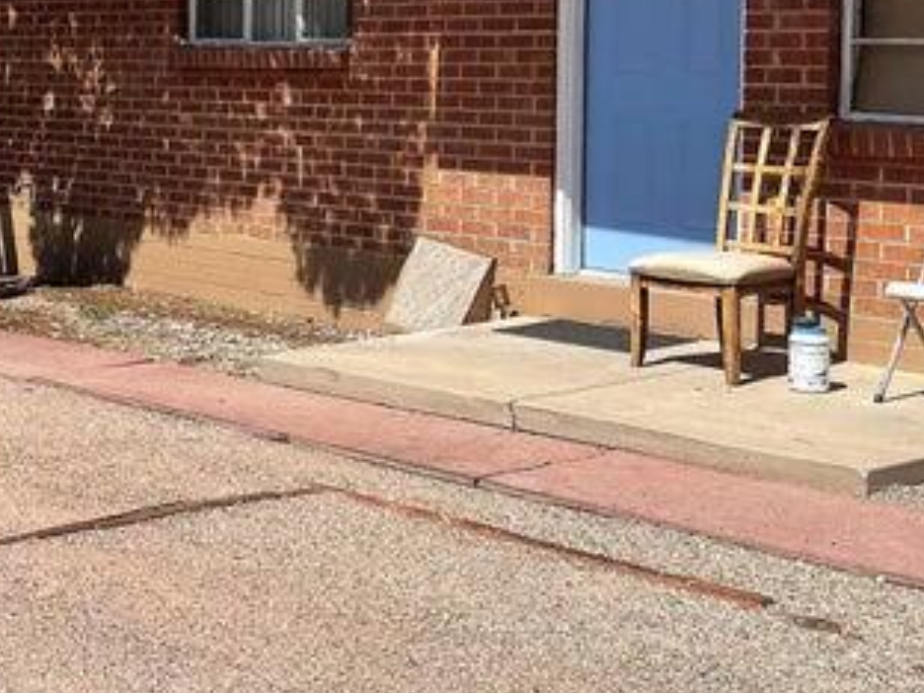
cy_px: 101
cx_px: -108
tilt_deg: -2.0
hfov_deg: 25.3
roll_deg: -0.8
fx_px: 1895
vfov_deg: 20.4
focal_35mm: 71
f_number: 1.6
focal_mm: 5.1
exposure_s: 1/5376
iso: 32
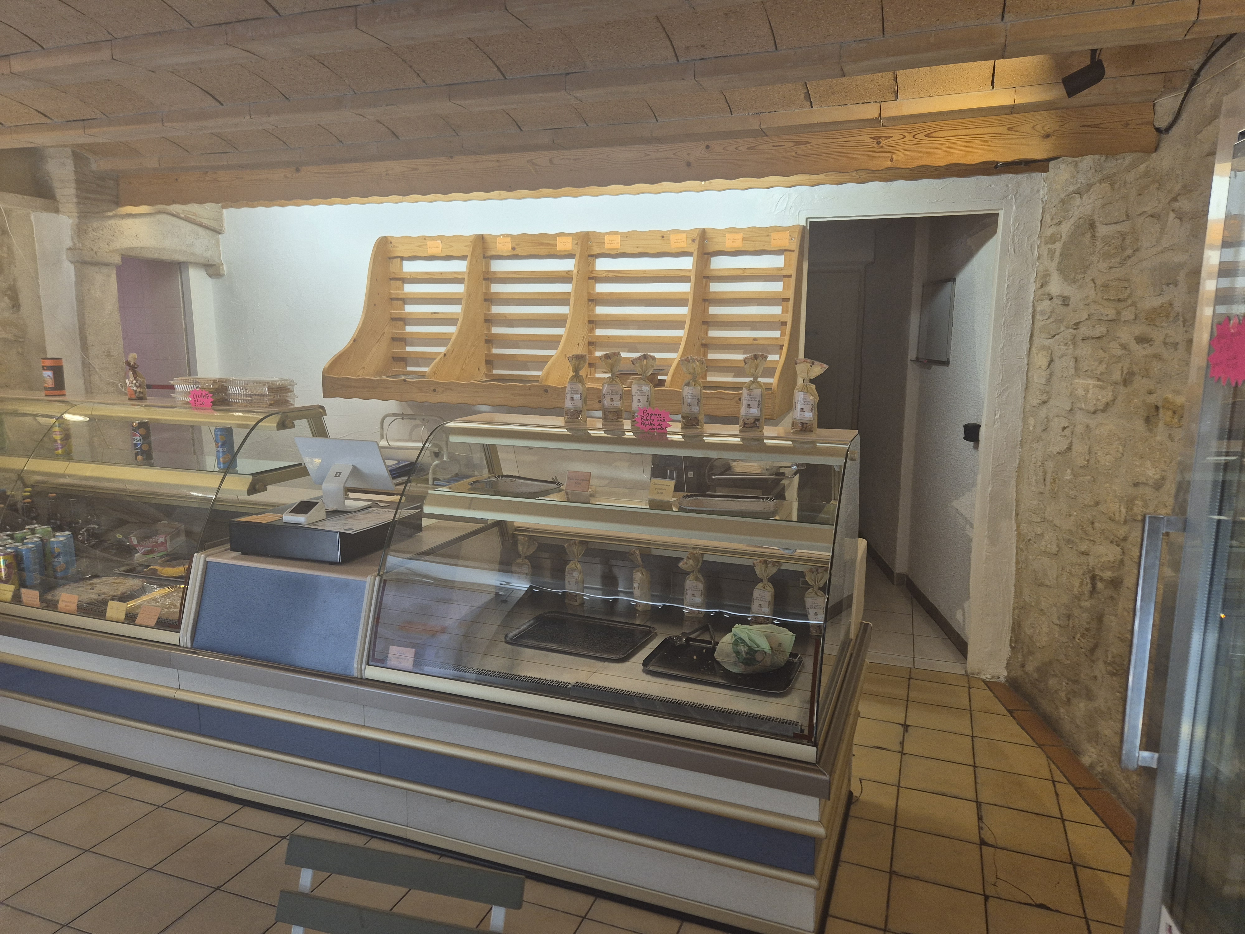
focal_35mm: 23
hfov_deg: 73.9
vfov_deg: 58.9
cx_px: 622
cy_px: 467
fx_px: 827
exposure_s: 1/100
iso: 80
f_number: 1.8
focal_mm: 5.4
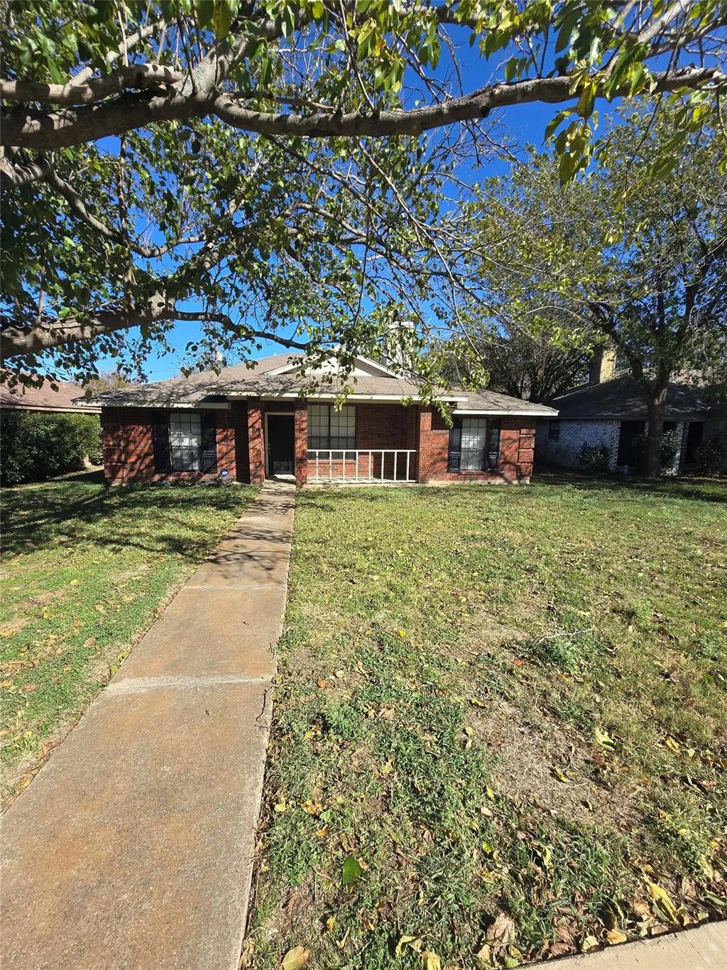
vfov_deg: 106.2
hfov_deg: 89.9
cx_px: 364
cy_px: 485
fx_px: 364
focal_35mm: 13
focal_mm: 2.2
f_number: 2.2
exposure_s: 1/1433
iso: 50
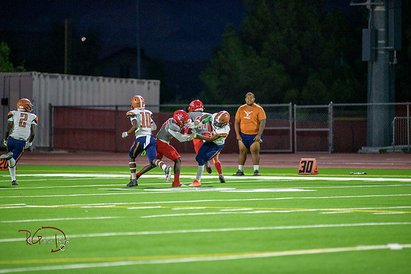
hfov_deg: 6.9
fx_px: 3426
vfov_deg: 4.6
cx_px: 206
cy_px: 137
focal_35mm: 300
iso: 3200
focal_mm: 300
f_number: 2.8
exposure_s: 1/800
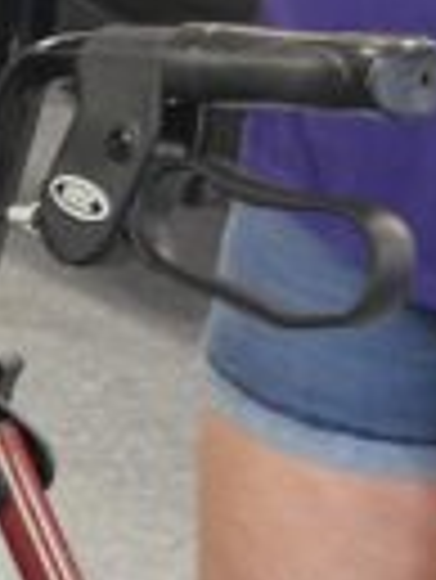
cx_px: -868
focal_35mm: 191
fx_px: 3202
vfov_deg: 10.3
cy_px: 310
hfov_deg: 7.0
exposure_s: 1/120
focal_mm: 5
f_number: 1.8
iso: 500
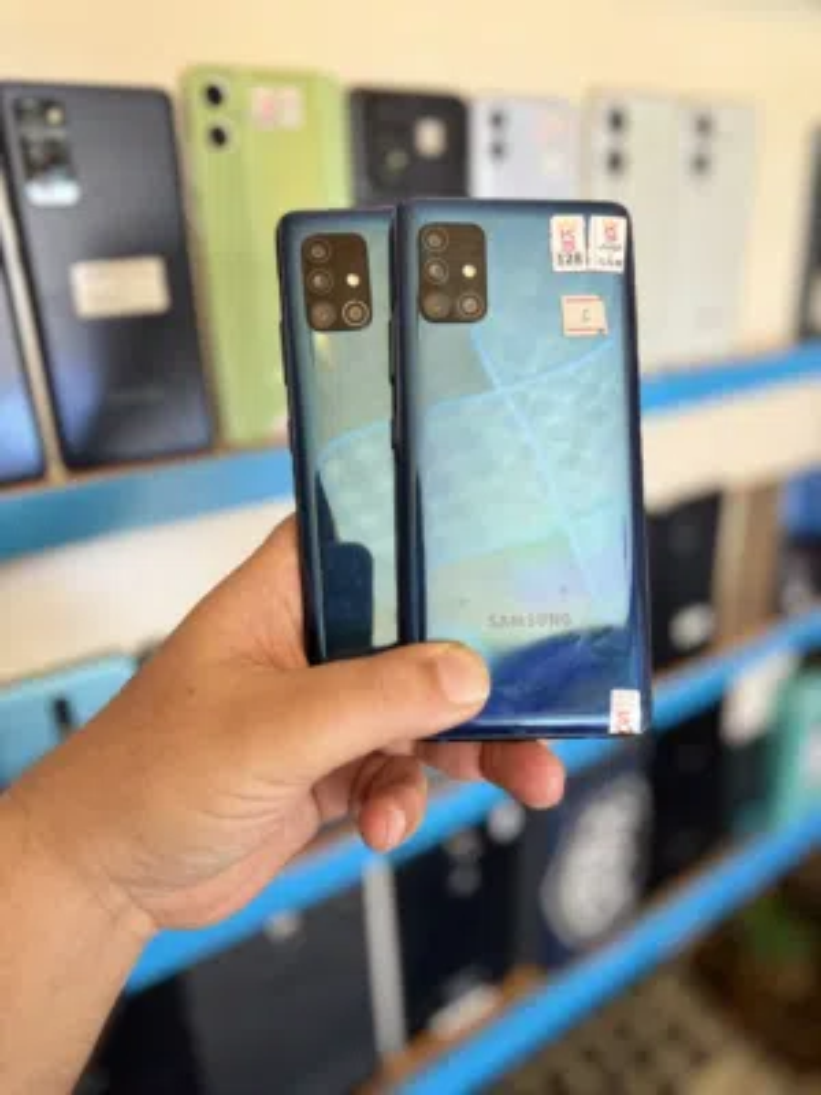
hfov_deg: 56.8
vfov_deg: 71.6
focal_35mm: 24
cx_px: 410
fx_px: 759
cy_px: 548
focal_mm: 6.76
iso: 80
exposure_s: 1/121
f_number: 1.78
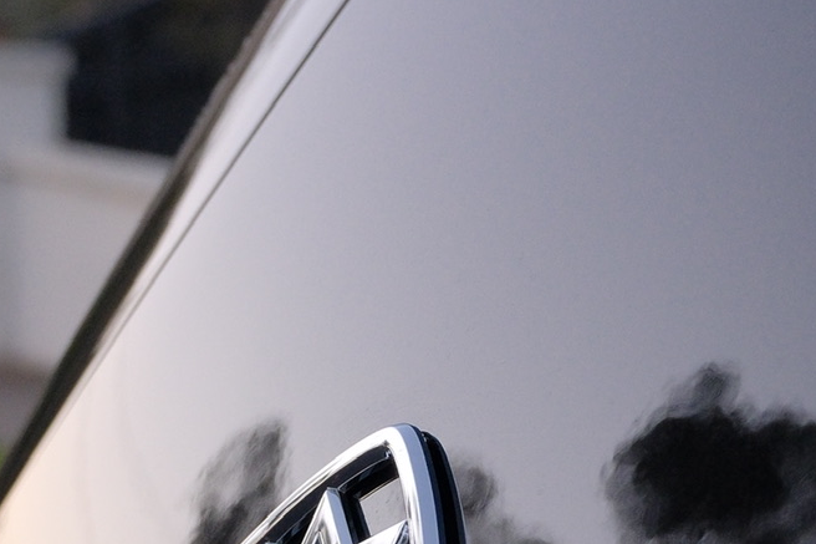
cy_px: 537
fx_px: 2946
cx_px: 444
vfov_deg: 10.5
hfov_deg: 15.8
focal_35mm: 130
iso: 1250
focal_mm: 24.9
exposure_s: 1/100
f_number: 4.4
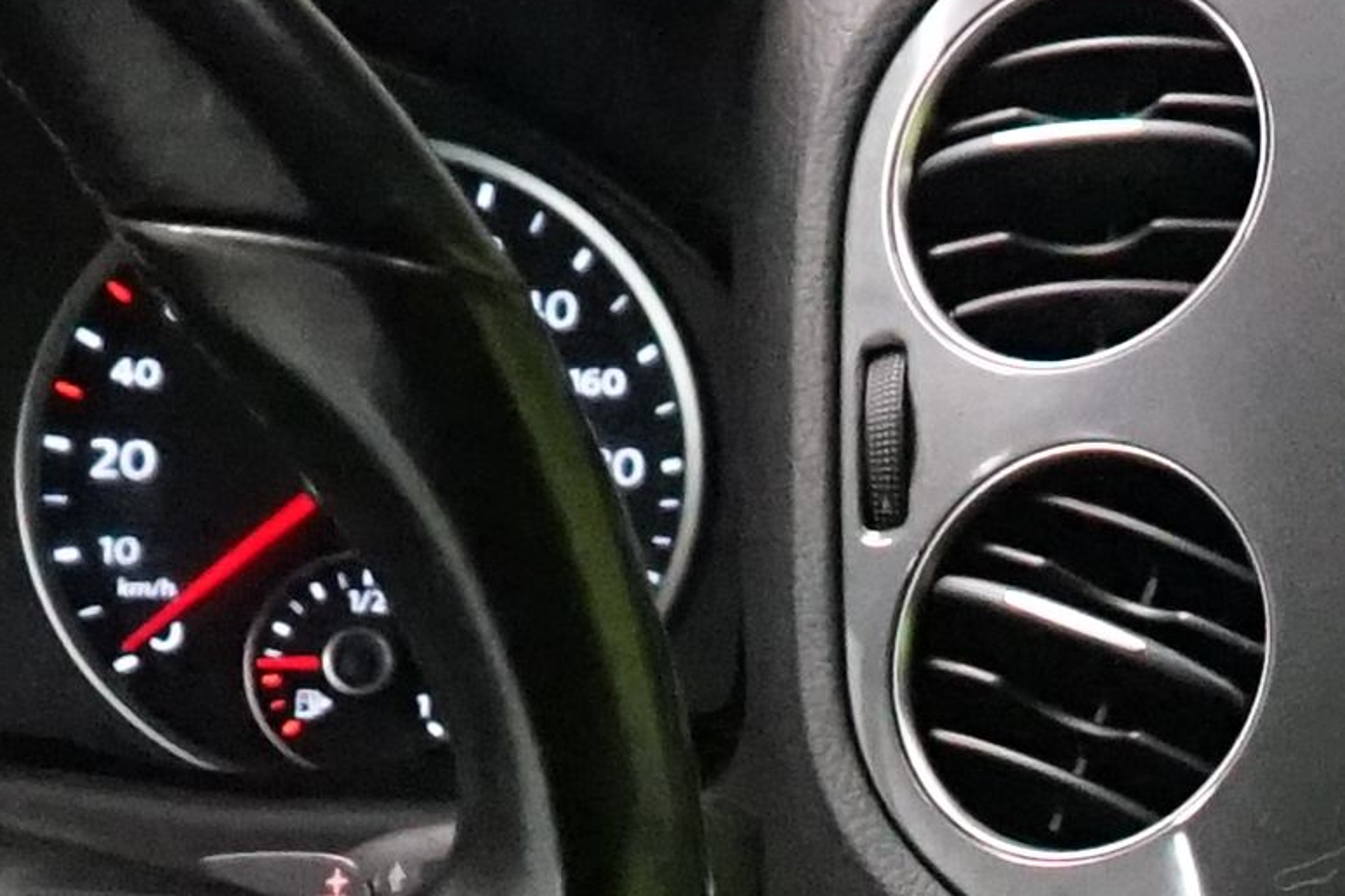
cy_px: 1702
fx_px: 8107
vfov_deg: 6.2
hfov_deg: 9.3
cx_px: 1910
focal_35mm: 217
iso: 6400
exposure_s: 1/125
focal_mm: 28
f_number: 3.5
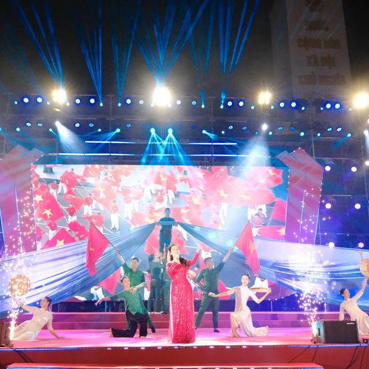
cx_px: 172
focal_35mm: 40
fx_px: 482
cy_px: 187
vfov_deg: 41.9
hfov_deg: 41.8
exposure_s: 1/640
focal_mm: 19.2
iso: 4000
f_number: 4
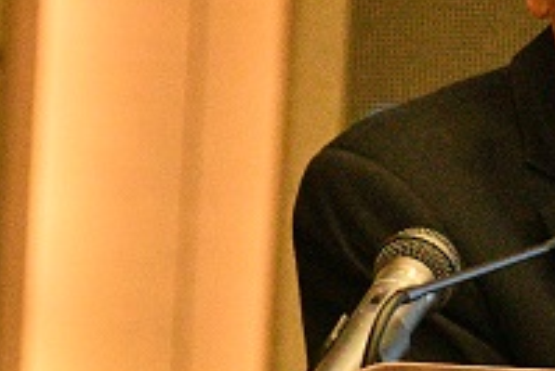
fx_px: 21614
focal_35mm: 1401
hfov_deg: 1.5
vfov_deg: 1.0
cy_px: 28
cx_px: 706
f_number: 5.3
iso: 12800
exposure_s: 1/640
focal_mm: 310
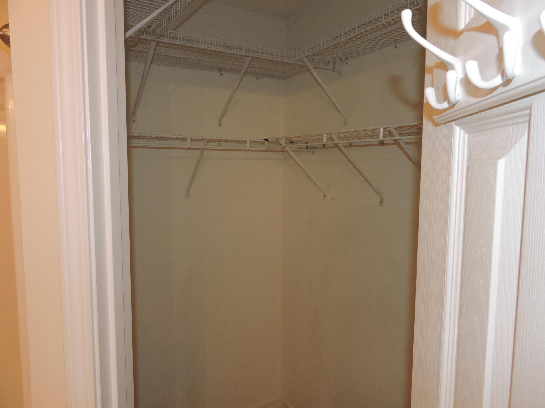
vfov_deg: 56.8
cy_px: 204
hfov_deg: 71.6
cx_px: 272
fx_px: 378
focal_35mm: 24
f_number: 3.3
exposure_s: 1/30
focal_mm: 4.3
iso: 200
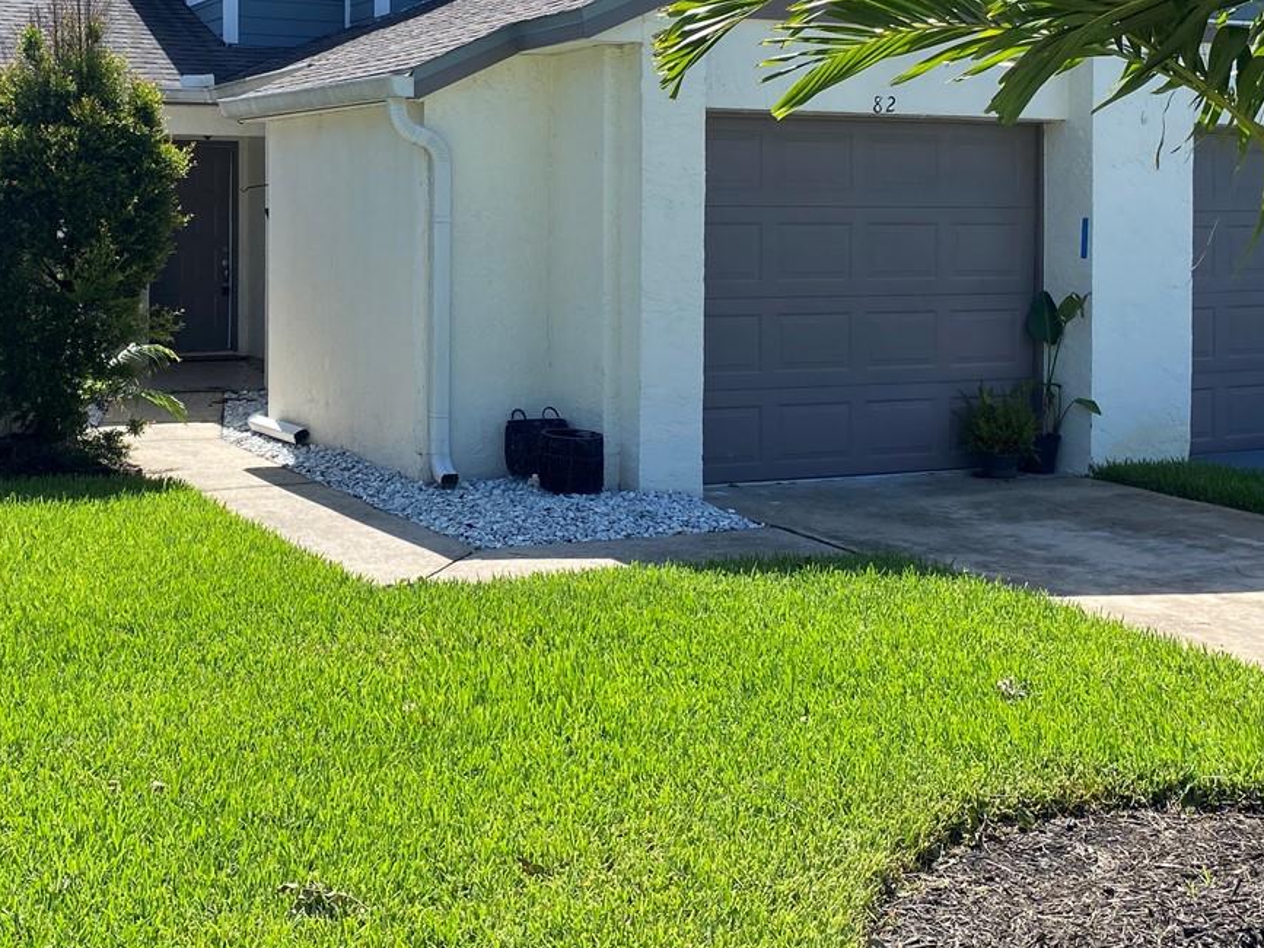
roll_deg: -0.8
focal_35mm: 48
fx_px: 1752
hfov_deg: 39.2
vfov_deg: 29.8
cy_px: 245
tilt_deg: +0.4
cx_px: 413
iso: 32
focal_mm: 4.25
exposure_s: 1/2358
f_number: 1.8
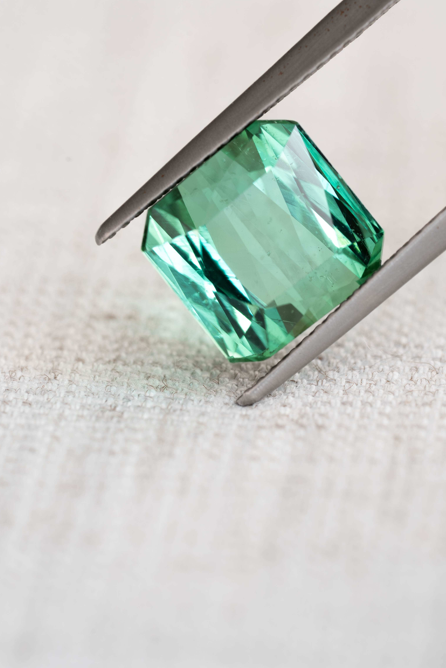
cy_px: 261
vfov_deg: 17.3
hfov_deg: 11.6
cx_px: 265
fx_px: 2192
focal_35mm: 118
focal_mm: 90
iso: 100
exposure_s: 1/6
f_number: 8
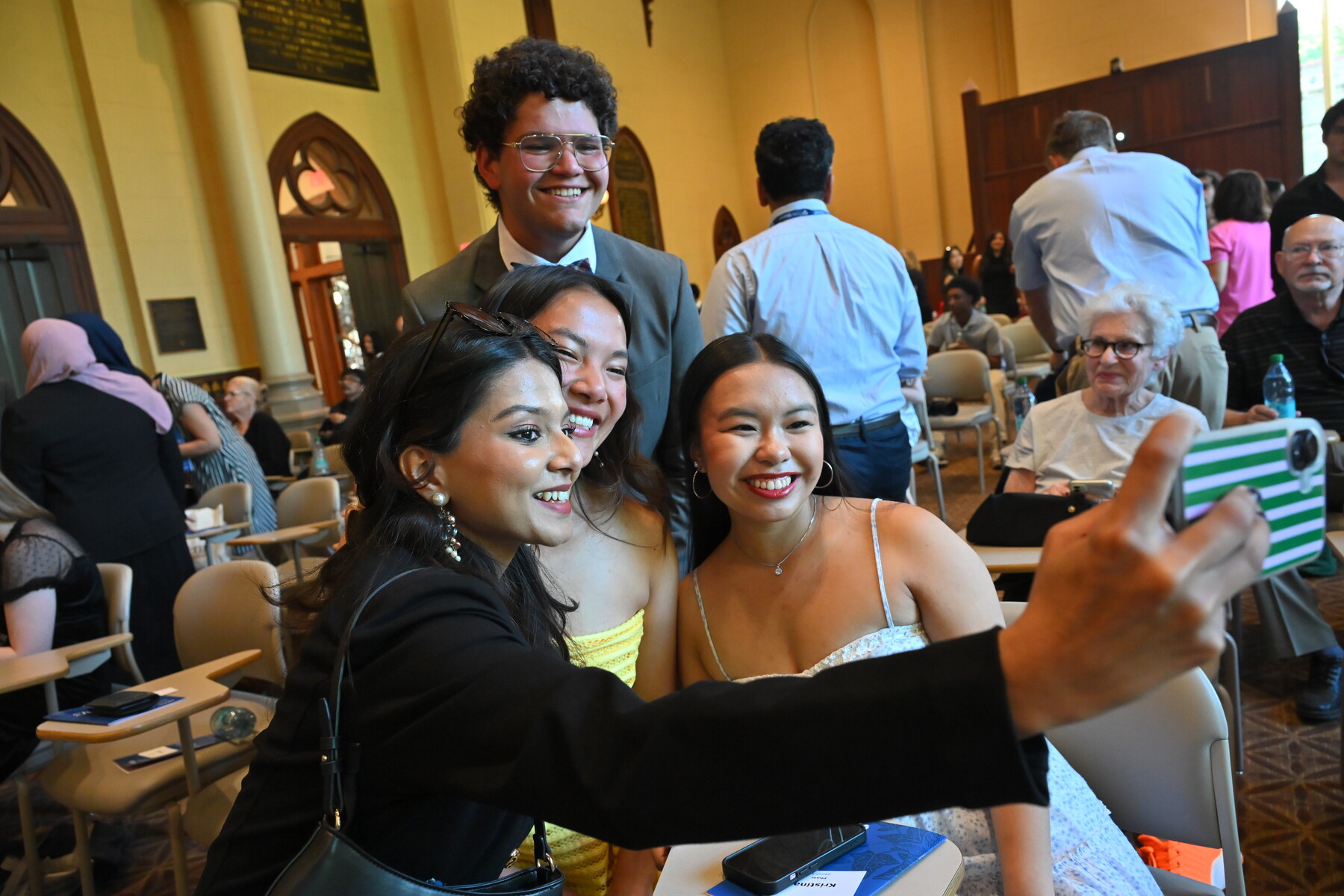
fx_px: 896
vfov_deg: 53.1
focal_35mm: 24
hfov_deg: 73.7
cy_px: 448
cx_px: 672
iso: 2500
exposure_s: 1/125
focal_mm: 24
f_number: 5.6
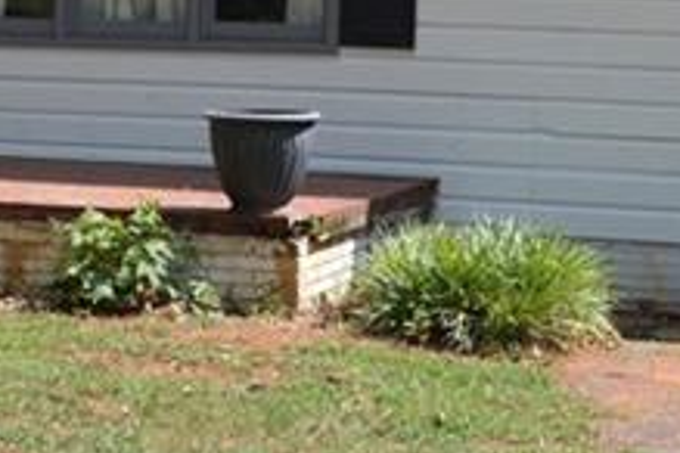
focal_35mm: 154
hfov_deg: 13.3
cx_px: 121
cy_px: 3
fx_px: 2909
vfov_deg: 8.9
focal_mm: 22
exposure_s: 1/160
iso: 100
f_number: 6.3
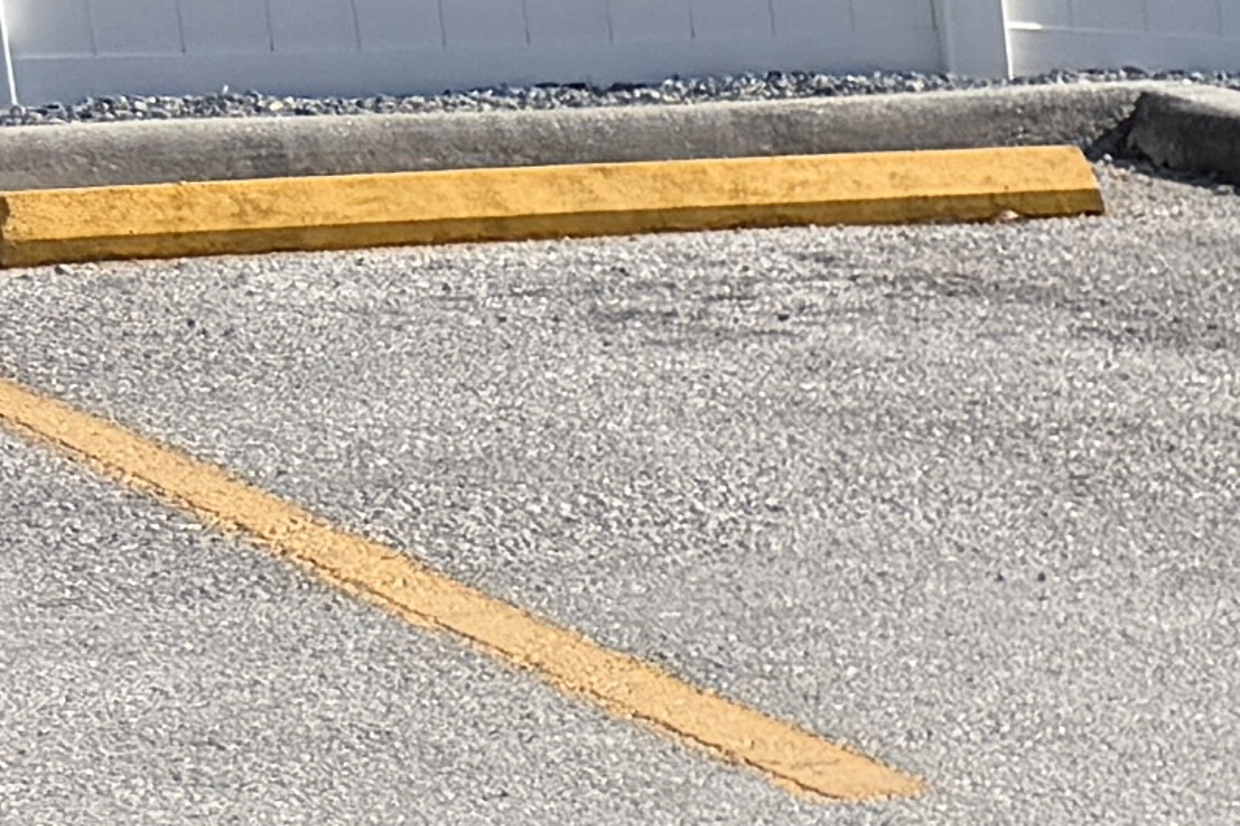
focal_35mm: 179
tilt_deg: -14.5
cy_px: 1070
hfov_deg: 8.4
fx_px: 6164
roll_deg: -0.4
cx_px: 4414
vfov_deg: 7.6
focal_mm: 6.76
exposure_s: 1/5714
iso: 80
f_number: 1.78
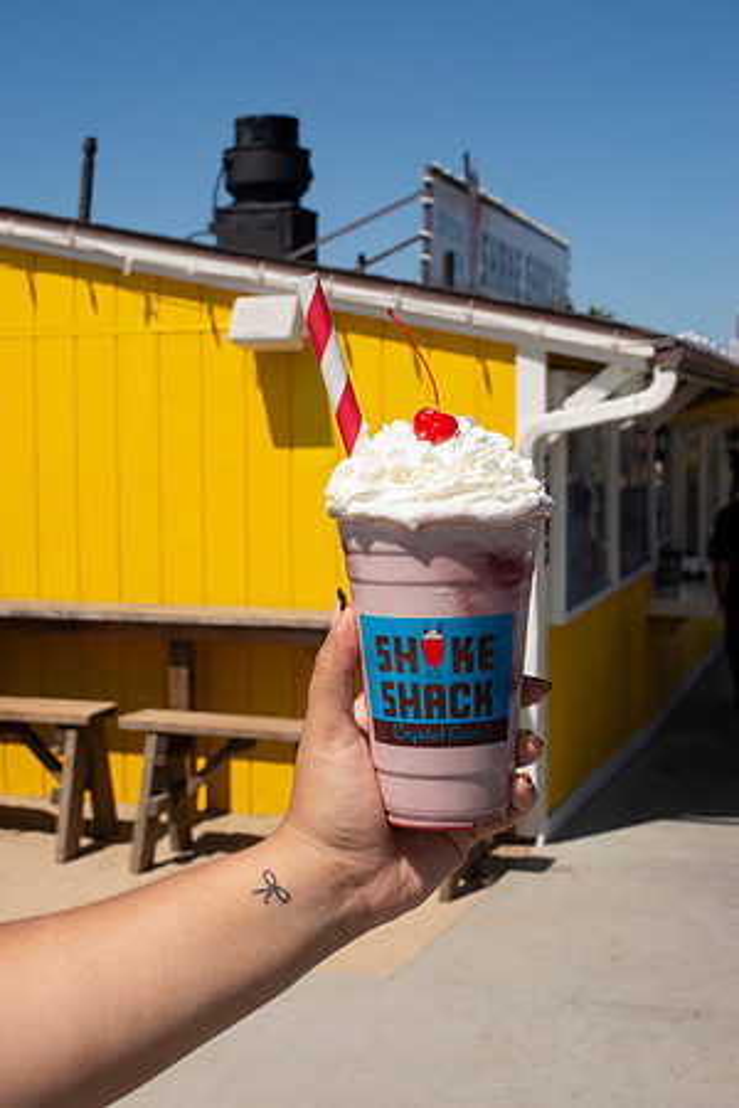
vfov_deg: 39.6
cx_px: 370
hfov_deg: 27.0
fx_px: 1539
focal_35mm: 50
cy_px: 554
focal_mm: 50
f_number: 14
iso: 200
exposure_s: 1/200
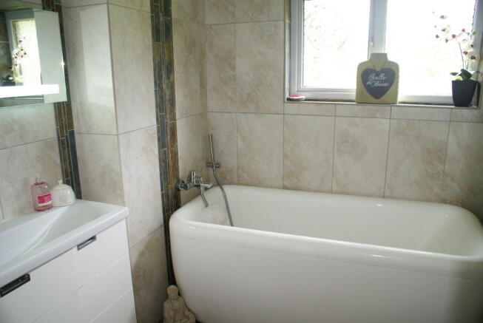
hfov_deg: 67.3
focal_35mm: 27
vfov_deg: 48.0
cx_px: 242
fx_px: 363
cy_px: 162
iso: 100
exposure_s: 1/6
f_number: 3.5
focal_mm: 18
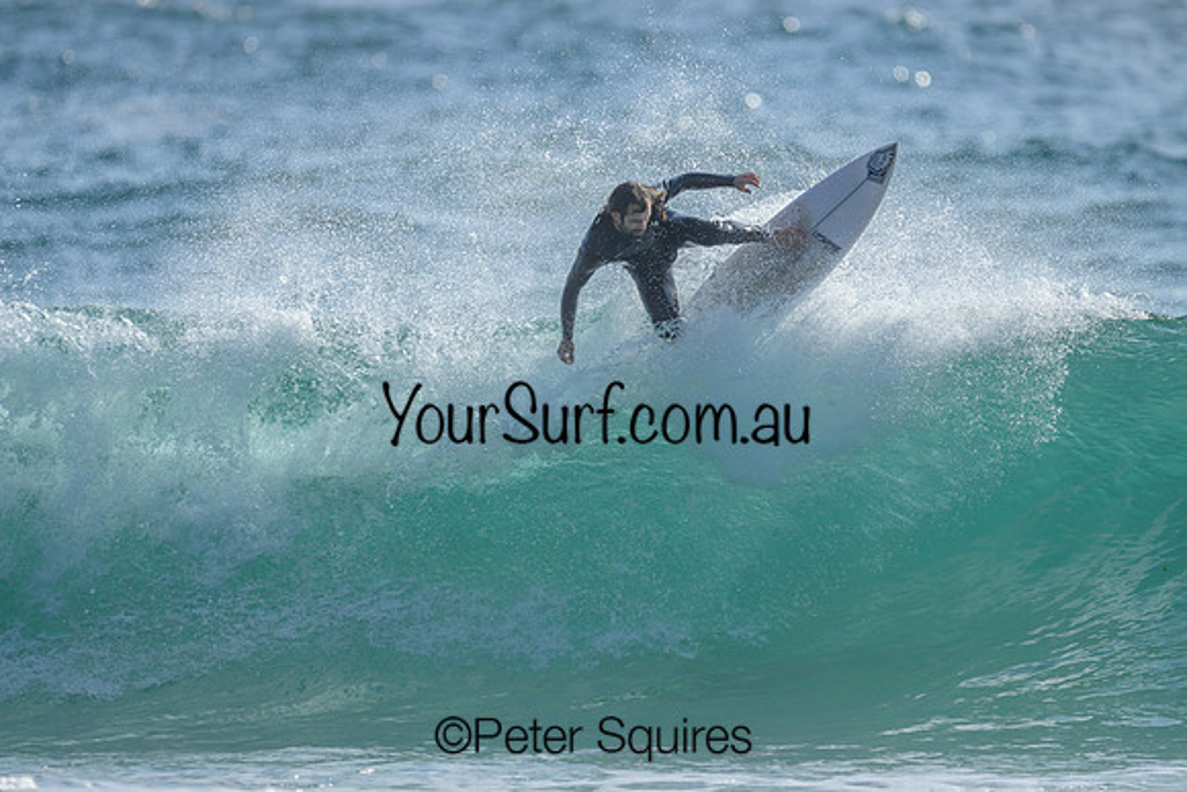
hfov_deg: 2.6
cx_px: 594
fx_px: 26383
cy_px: 396
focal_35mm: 800
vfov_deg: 1.7
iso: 220
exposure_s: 1/2000
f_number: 6.3
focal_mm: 800
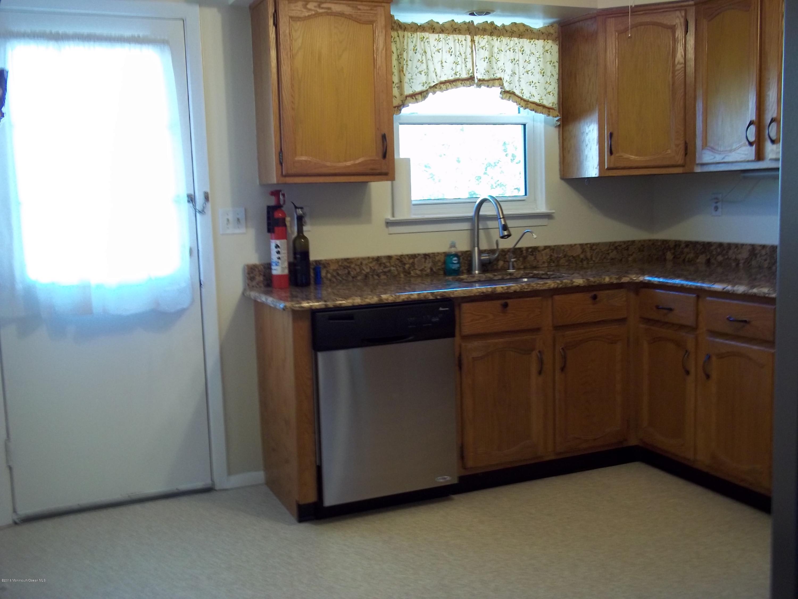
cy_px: 300
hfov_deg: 51.4
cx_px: 399
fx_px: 830
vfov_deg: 39.7
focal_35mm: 36
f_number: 3.1
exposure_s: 1/20
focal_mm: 6.5
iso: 160
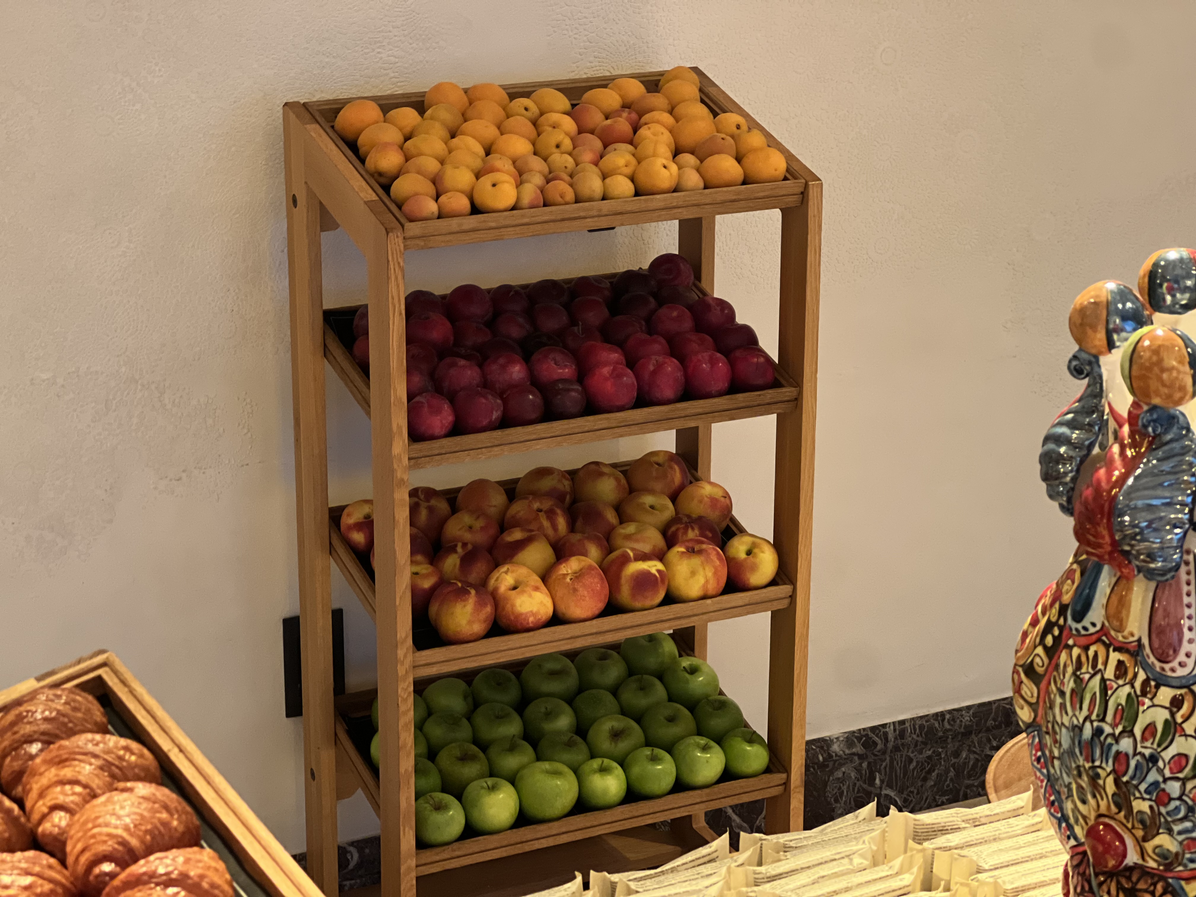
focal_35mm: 77
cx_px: 598
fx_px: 2660
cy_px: 448
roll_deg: +0.4
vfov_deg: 19.1
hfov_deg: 25.3
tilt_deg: -18.8
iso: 400
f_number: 2.8
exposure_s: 1/31
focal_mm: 9
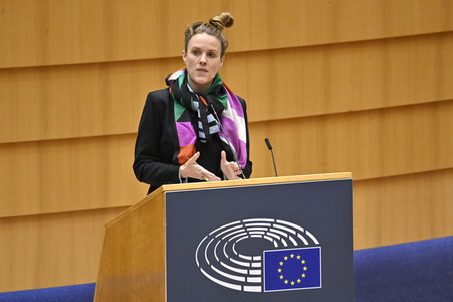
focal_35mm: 600
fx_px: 7544
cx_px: 226
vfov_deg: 2.3
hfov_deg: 3.4
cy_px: 151
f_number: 6.3
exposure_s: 1/640
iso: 5000
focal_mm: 600
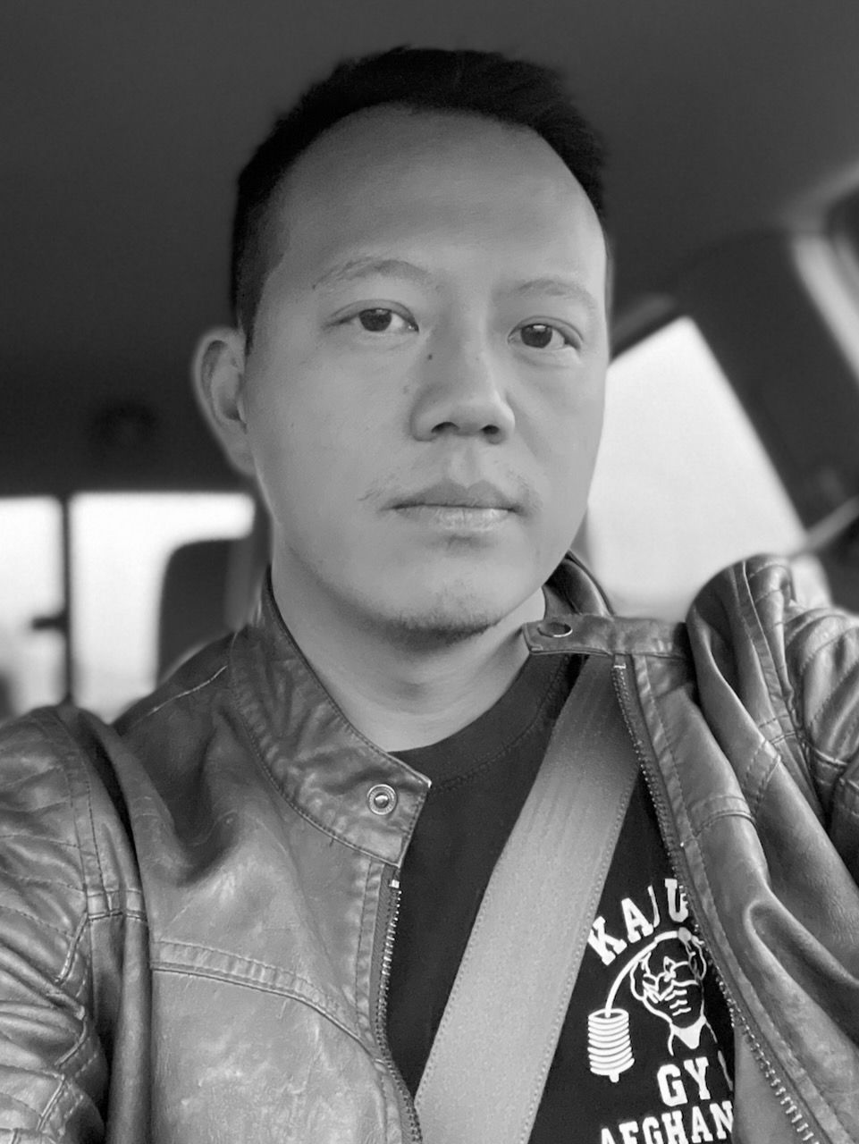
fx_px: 992
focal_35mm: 30
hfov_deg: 46.8
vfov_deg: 59.9
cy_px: 572
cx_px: 430
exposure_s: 1/56
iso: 400
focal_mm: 2.71
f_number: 2.2
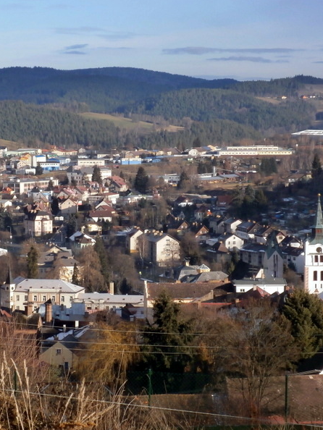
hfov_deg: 10.9
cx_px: 85
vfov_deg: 14.5
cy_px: 216
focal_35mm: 136
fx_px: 1691
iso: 80
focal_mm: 17.8
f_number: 5.4
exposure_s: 1/400
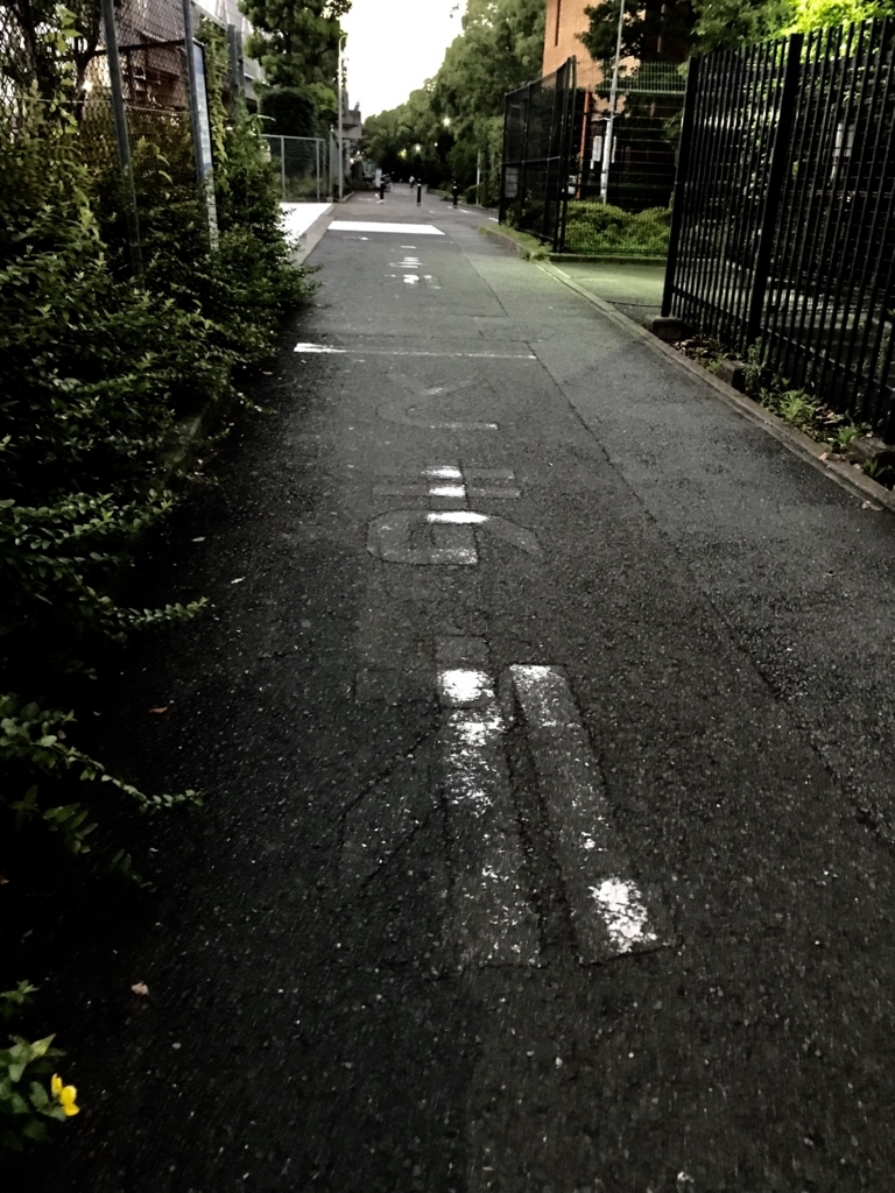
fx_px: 965
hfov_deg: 49.7
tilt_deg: -23.6
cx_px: 448
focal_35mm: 28
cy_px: 596
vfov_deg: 63.4
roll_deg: -1.7
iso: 80
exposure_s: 1/5
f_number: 1.8
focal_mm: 3.99
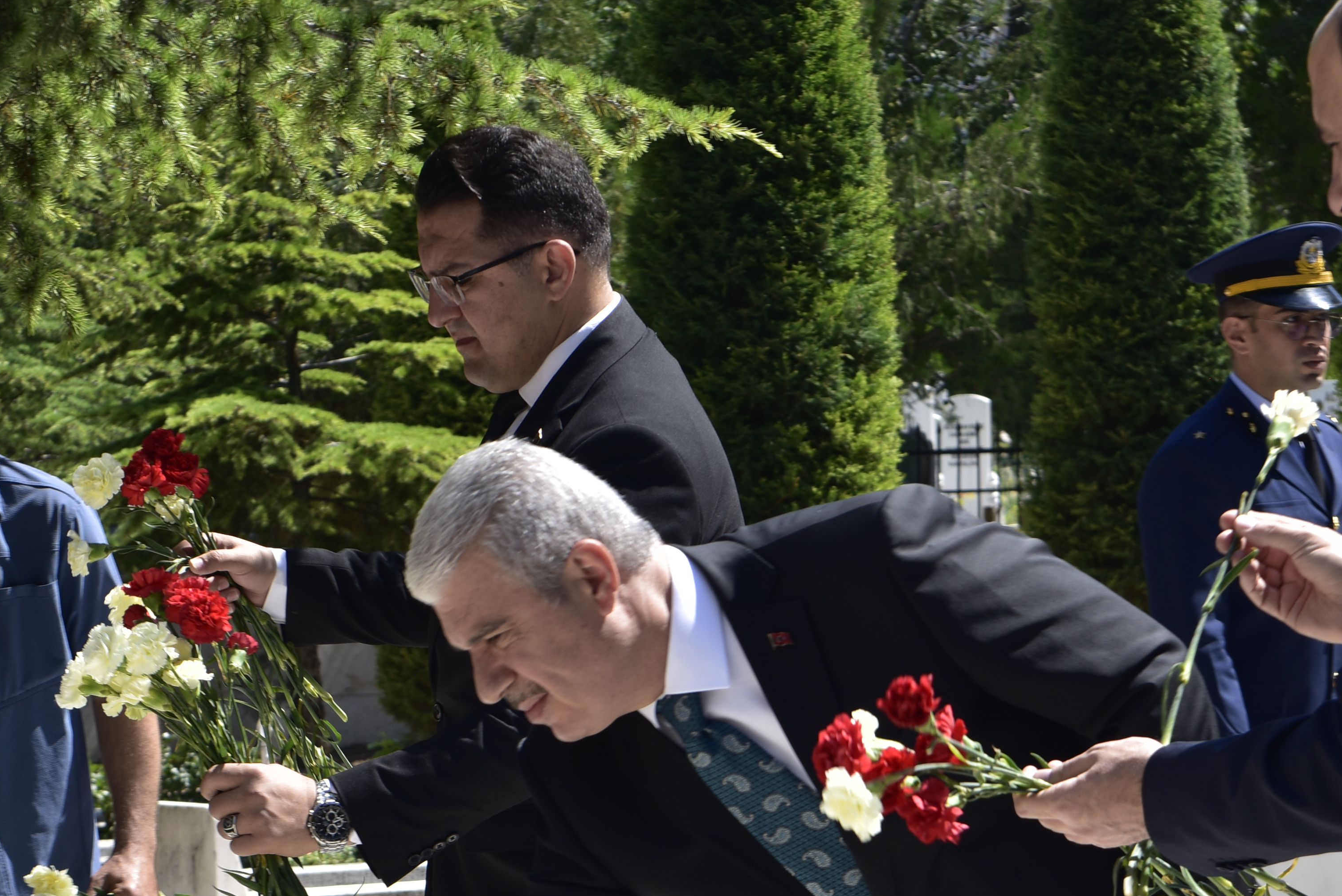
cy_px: 728
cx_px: 694
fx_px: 6376
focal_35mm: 171
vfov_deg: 8.0
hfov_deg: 12.0
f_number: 8
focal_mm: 70
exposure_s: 1/250
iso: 64
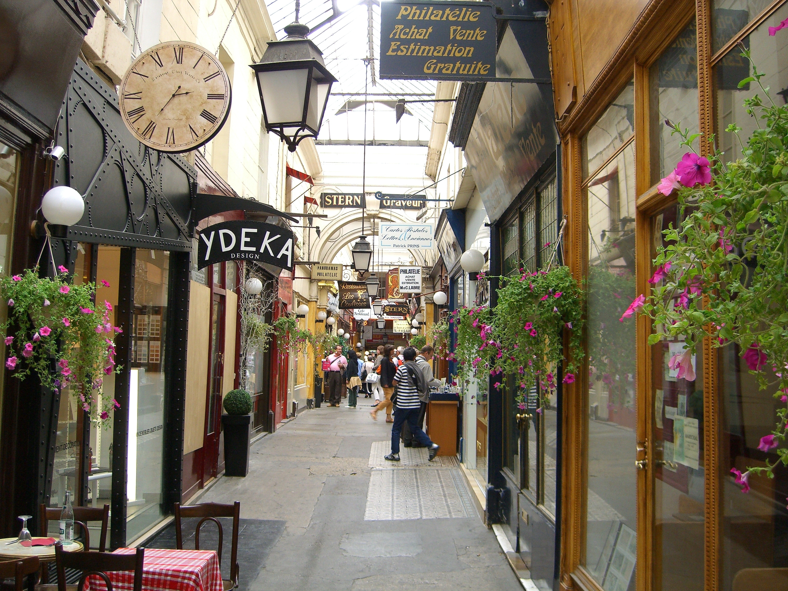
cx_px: 394
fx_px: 865
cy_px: 296
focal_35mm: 38
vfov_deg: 37.7
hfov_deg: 49.0
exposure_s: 1/40
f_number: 2.8
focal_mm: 7.9
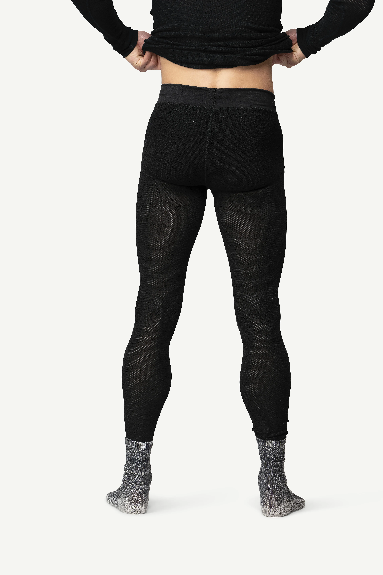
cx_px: 192
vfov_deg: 18.8
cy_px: 288
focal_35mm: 109
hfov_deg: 12.6
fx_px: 1739
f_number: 5
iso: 500
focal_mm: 109
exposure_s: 1/60
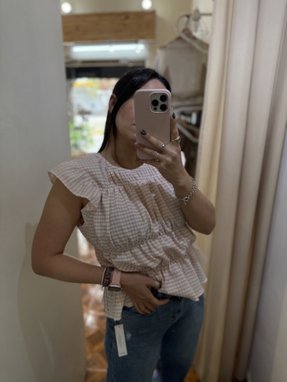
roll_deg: +0.6
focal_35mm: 24
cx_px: 144
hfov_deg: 56.8
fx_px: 265
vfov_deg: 71.6
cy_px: 191
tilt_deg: -15.9
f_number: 1.78
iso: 200
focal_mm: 6.76
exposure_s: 1/152
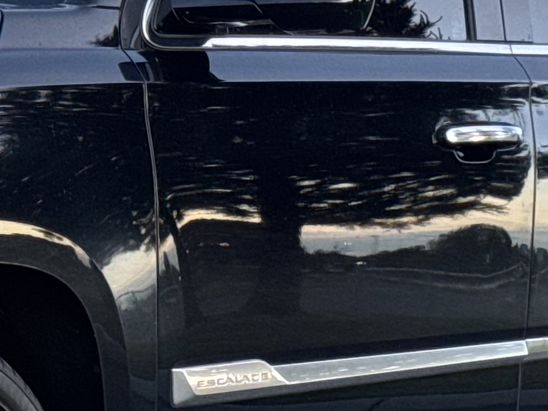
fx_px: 3149
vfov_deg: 7.4
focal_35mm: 199
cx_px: 141
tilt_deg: -4.3
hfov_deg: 9.9
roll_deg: -5.3
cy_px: 419
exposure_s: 1/60
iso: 250
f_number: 1.78
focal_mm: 6.76
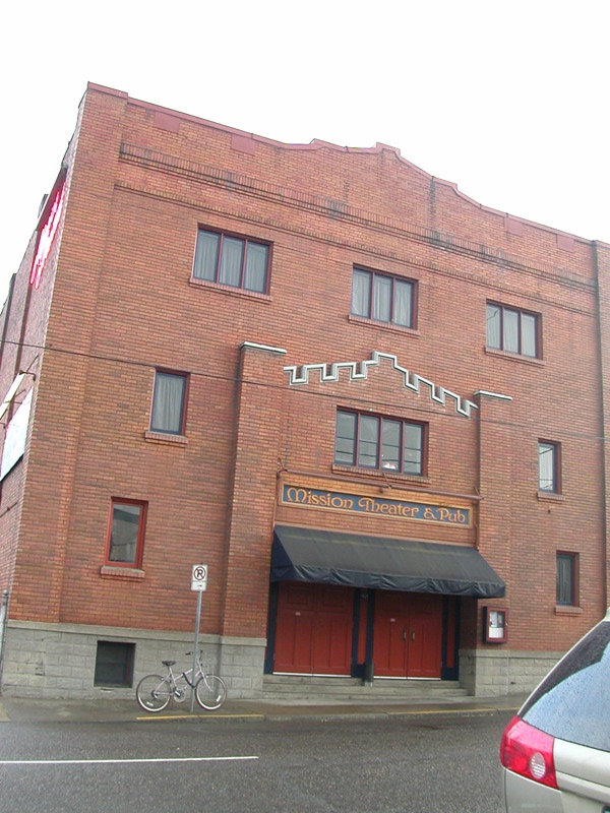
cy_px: 406
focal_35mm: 37
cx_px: 305
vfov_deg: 50.1
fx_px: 869
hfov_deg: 38.7
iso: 100
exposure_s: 1/51.3
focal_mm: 5.6
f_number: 2.7
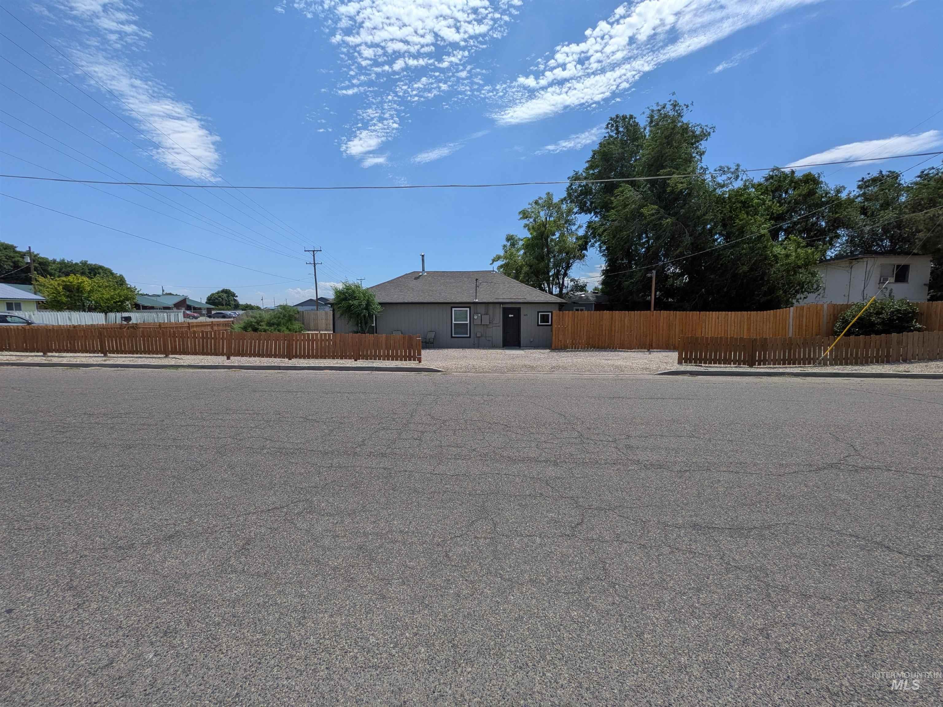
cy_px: 354
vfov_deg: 85.7
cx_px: 472
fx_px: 381
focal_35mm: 14
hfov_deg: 102.1
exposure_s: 1/3559
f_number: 2.2
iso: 51
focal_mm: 1.85
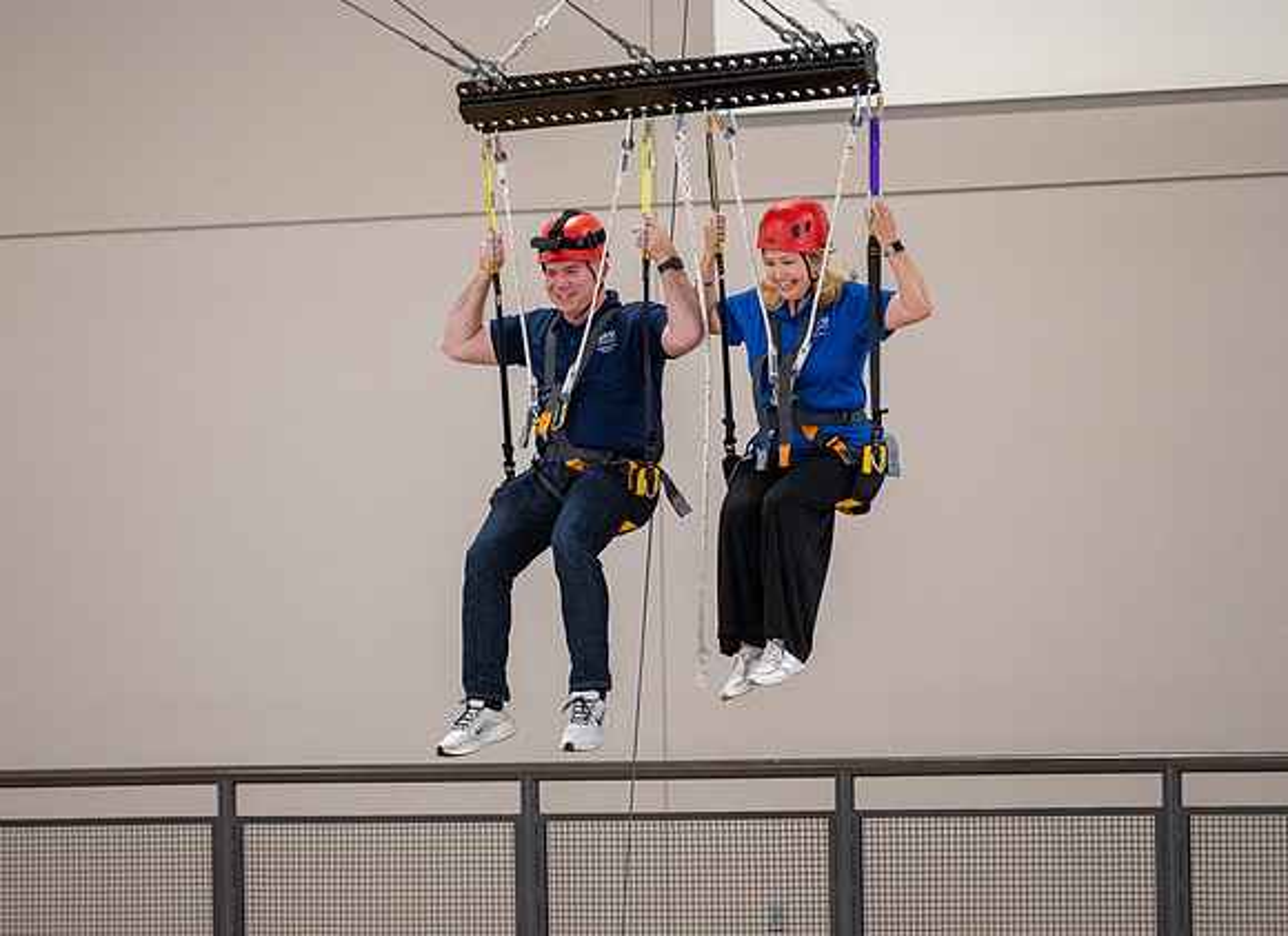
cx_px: 610
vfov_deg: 6.3
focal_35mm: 232
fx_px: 8535
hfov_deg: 8.6
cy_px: 511
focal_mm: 200
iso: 6400
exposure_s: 1/1000
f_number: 2.8
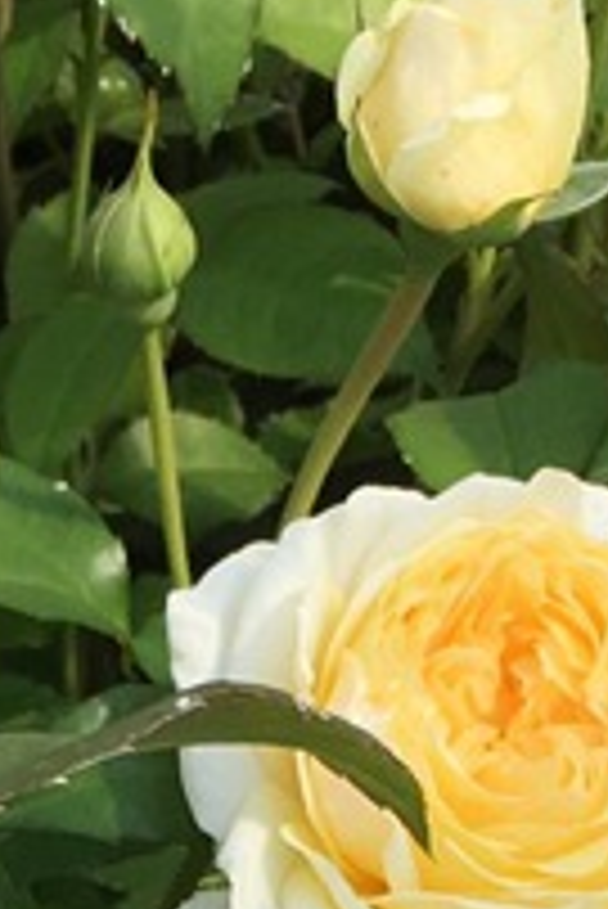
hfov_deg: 9.5
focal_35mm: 143
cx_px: -9
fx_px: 3616
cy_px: 1548
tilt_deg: -48.3
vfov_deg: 13.2
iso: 25
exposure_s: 1/1099
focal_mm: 4.15
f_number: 2.2
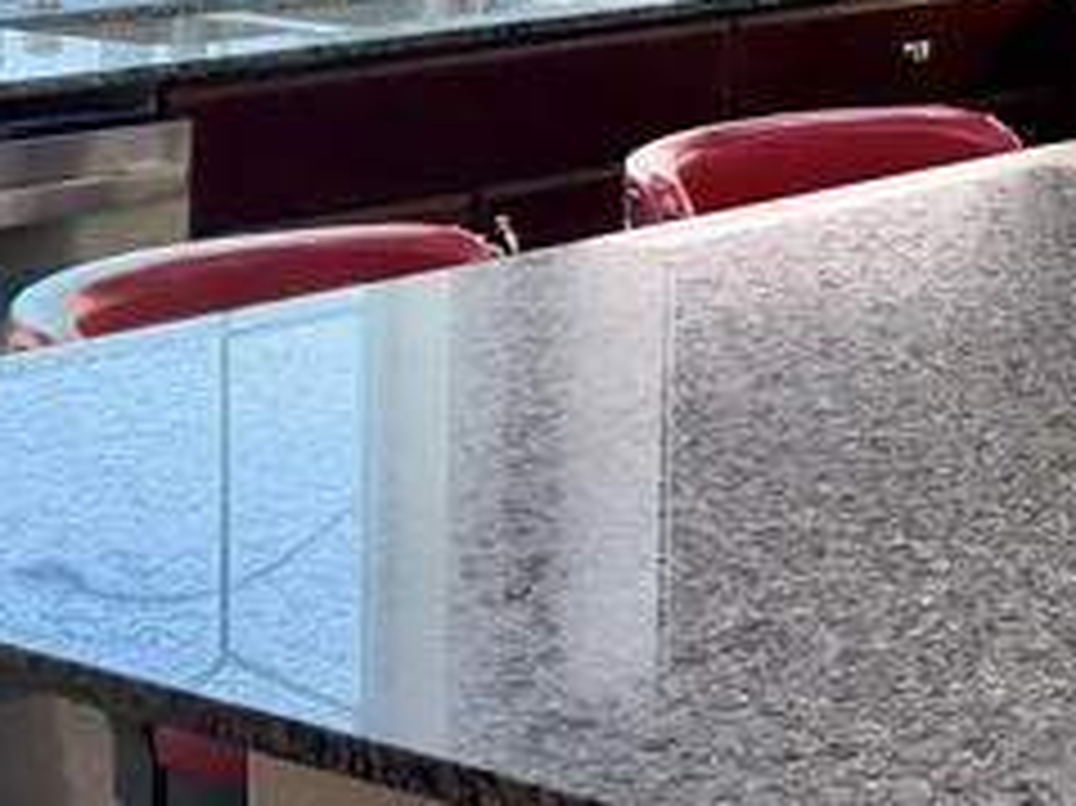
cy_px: -239
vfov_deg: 13.8
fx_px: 3200
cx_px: 1576
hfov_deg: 17.3
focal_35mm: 103
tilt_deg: -2.2
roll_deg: -1.0
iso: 125
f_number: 1.78
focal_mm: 6.76
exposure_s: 1/204
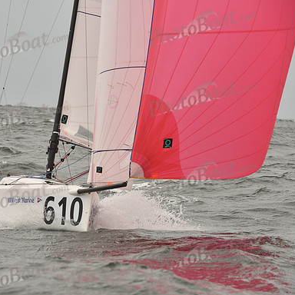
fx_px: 2478
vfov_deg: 6.8
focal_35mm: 257
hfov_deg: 6.8
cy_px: 148
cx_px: 109
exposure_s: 1/1250
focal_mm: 200
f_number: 6.3
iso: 400
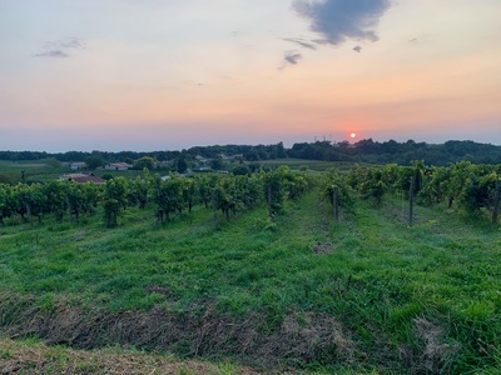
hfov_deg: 67.3
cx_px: 250
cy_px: 188
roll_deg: +0.7
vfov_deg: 53.1
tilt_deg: -4.5
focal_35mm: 26
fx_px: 376
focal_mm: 4.25
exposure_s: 1/478
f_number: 1.8
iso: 25
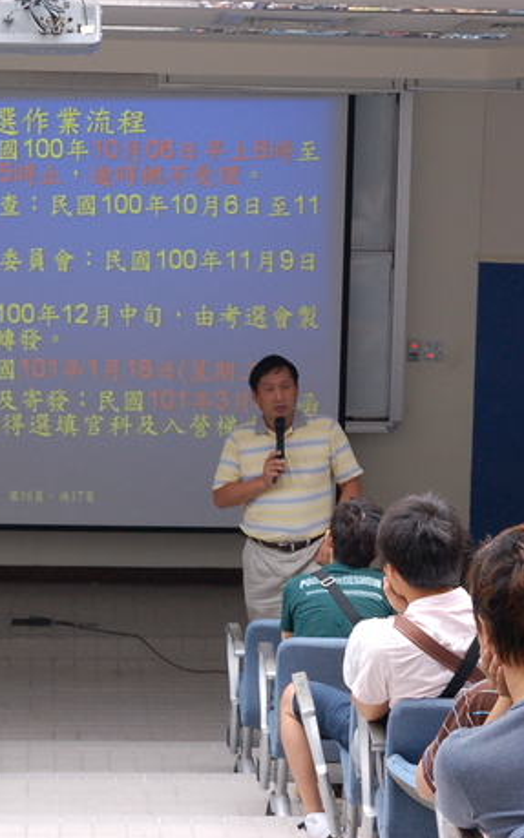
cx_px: 172
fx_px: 2393
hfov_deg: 12.5
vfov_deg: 19.9
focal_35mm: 105
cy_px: 418
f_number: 7.1
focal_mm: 45
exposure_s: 1/25
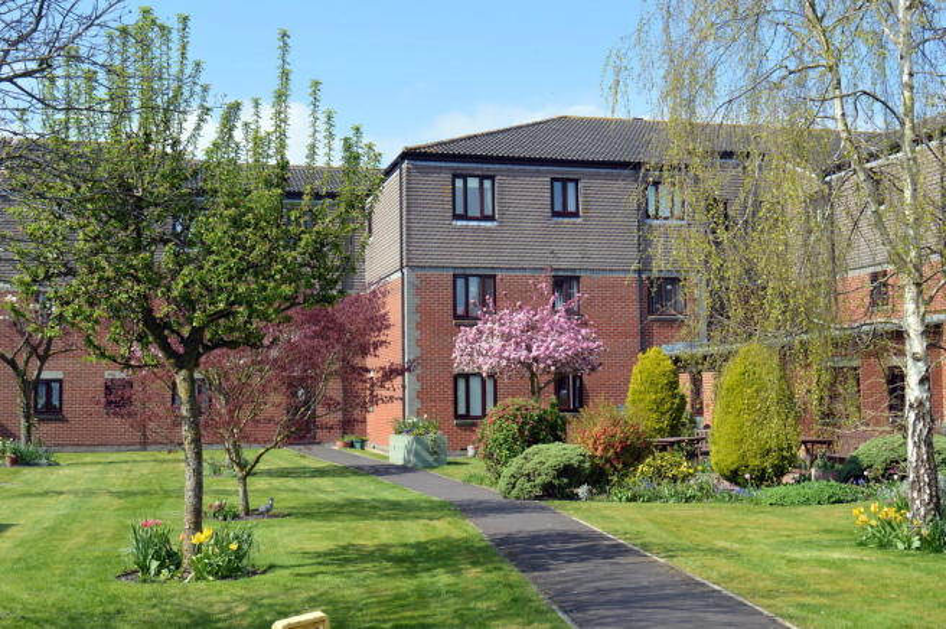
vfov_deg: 29.8
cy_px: 314
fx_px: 1181
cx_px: 473
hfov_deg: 43.6
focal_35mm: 45
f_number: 8
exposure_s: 1/250
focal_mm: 30
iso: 100
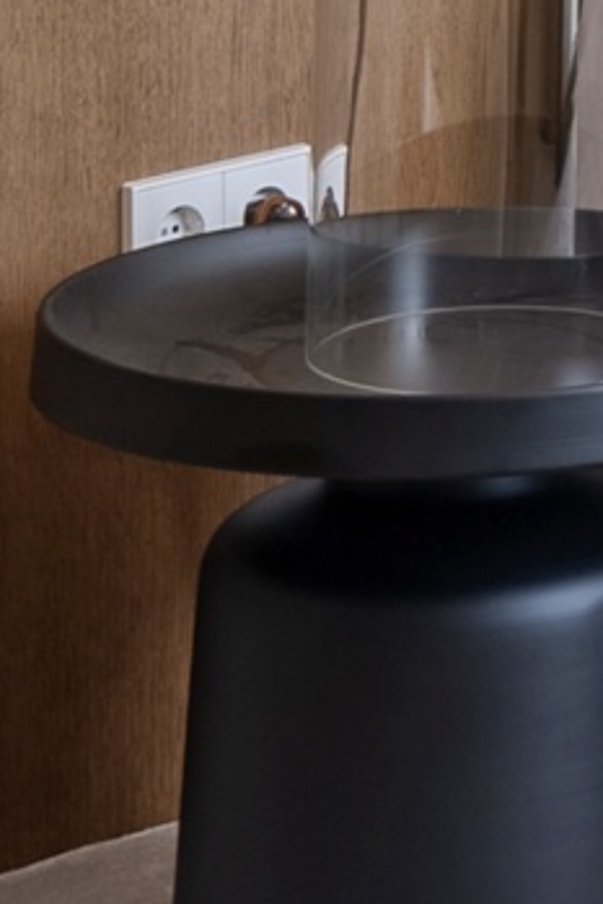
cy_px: -1083
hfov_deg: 6.2
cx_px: 1378
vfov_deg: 8.9
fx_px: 5346
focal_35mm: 213
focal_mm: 31
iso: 100
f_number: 8
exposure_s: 1/3
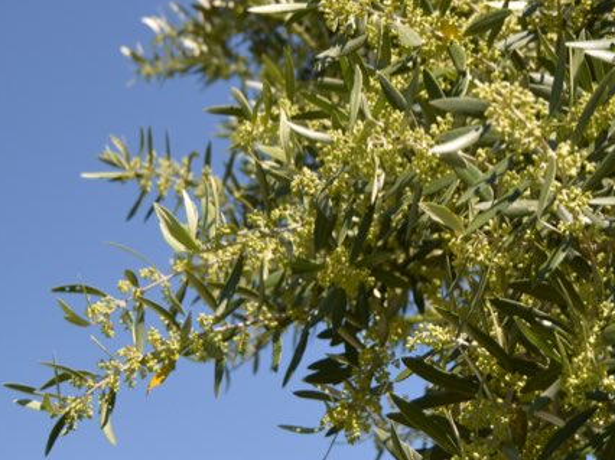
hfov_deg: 27.6
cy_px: 117
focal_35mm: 70
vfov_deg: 20.8
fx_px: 1243
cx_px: 413
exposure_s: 1/1600
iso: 200
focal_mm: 23
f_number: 3.8
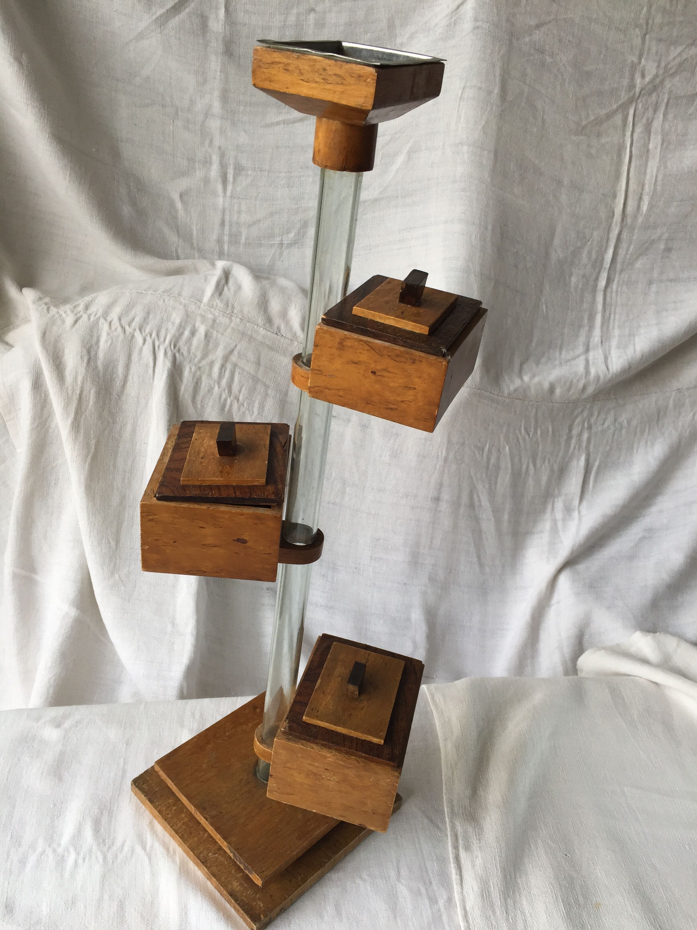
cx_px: 348
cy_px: 465
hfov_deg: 48.2
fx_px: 779
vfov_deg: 61.7
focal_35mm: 29
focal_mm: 4.15
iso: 50
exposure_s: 1/100
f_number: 2.2
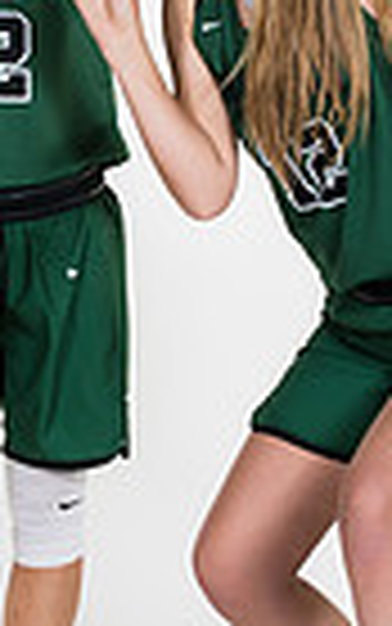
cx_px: 63
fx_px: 7291
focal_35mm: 427
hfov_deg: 3.1
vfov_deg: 4.9
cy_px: 140
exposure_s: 1/160
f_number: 6.3
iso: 200
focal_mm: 86
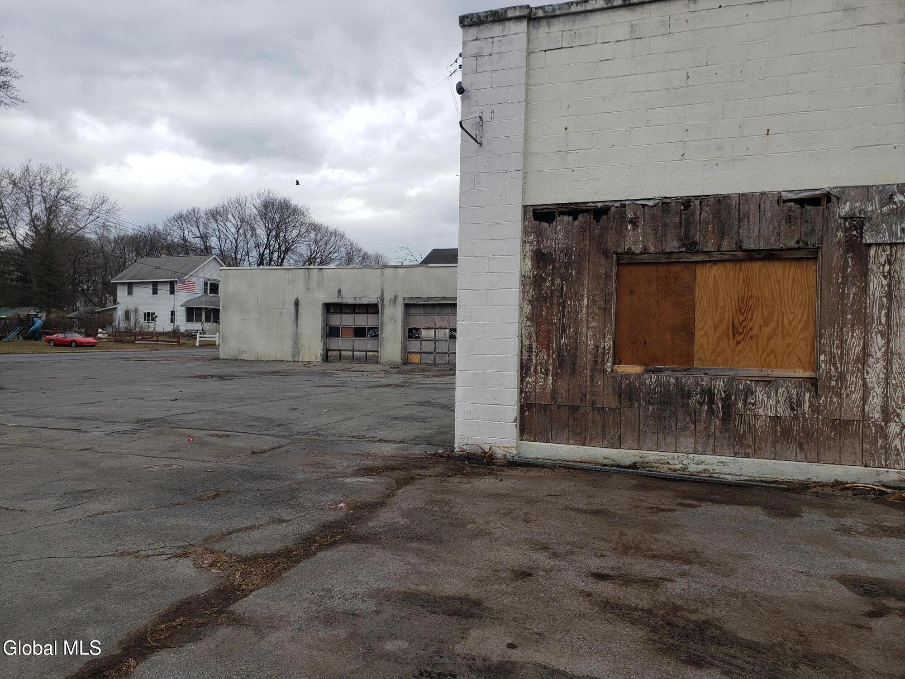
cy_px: 340
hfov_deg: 67.3
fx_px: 680
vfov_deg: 53.1
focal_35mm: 26
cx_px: 452
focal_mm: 4.3
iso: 50
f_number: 2.4
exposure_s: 1/854
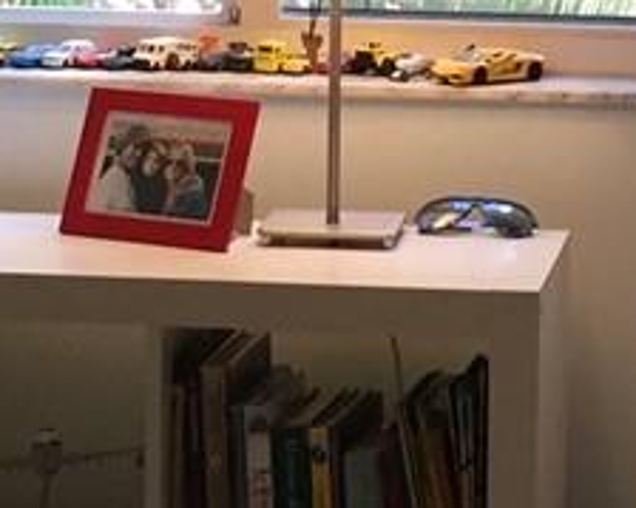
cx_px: 449
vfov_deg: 7.6
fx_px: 3801
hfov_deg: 9.6
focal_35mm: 202
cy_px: 88
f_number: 2.2
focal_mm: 4.15
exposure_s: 1/30
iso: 32
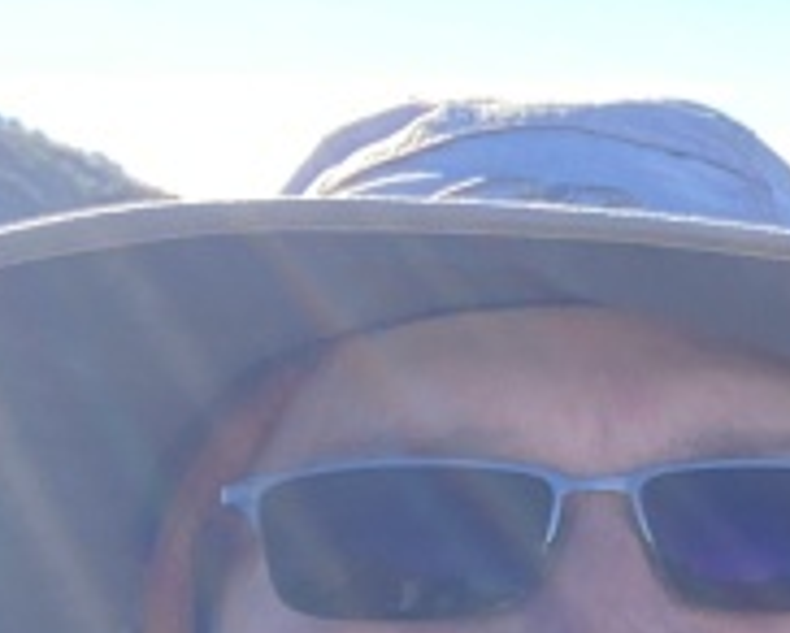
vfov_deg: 12.1
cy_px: 681
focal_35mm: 126
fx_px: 2949
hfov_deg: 11.9
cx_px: 1984
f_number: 2.2
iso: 25
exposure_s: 1/176
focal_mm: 2.71
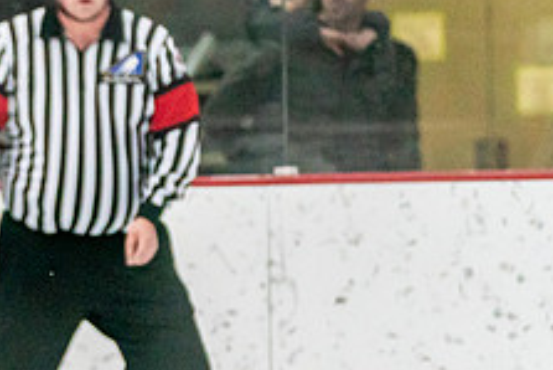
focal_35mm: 481
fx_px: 7393
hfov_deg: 4.3
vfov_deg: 2.9
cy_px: 430
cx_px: -134
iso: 3200
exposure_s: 1/1250
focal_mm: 133
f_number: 2.8
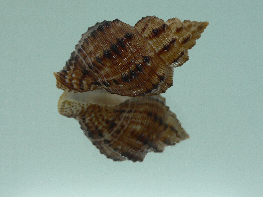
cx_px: 130
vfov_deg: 31.4
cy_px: 73
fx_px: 349
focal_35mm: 46
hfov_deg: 41.2
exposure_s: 1/60
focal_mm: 4.6
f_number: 2.8
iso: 80
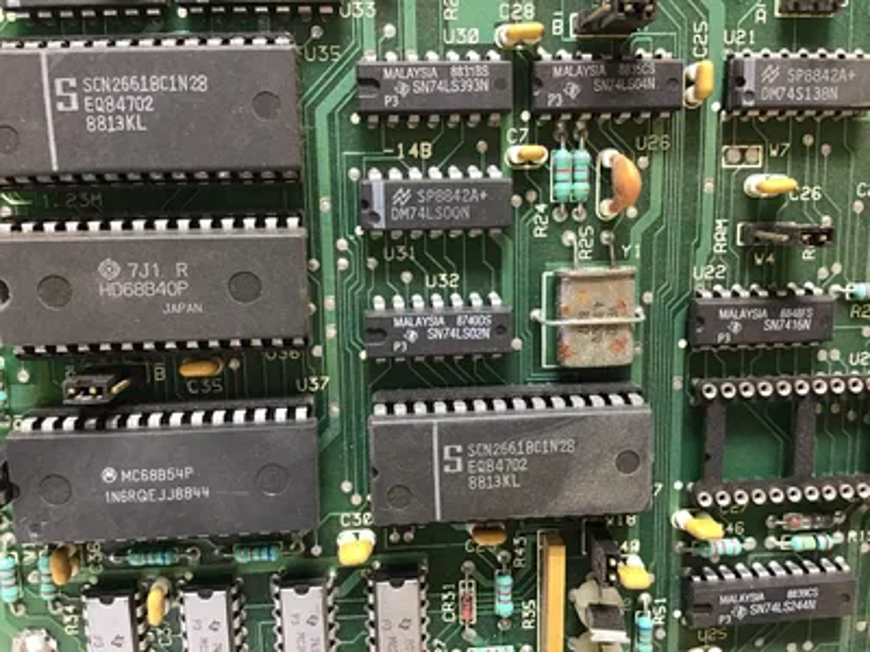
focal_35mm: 31
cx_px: 435
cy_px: 326
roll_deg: +0.6
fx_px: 779
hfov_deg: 58.4
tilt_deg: -26.4
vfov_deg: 45.4
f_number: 2.4
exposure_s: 1/30
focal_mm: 3.3
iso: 40
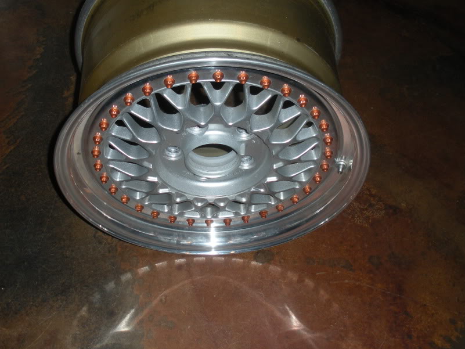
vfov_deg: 31.5
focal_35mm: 46
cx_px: 232
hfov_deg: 41.2
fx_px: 618
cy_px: 163
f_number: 3.5
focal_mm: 6.3
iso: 80
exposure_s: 1/60
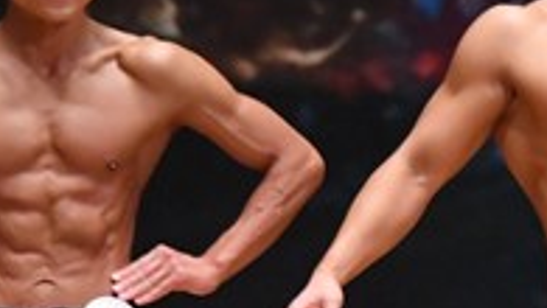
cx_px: 652
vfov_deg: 1.1
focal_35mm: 1121
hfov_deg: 1.9
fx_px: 16270
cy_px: 333
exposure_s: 1/400
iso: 6400
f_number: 5.6
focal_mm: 180
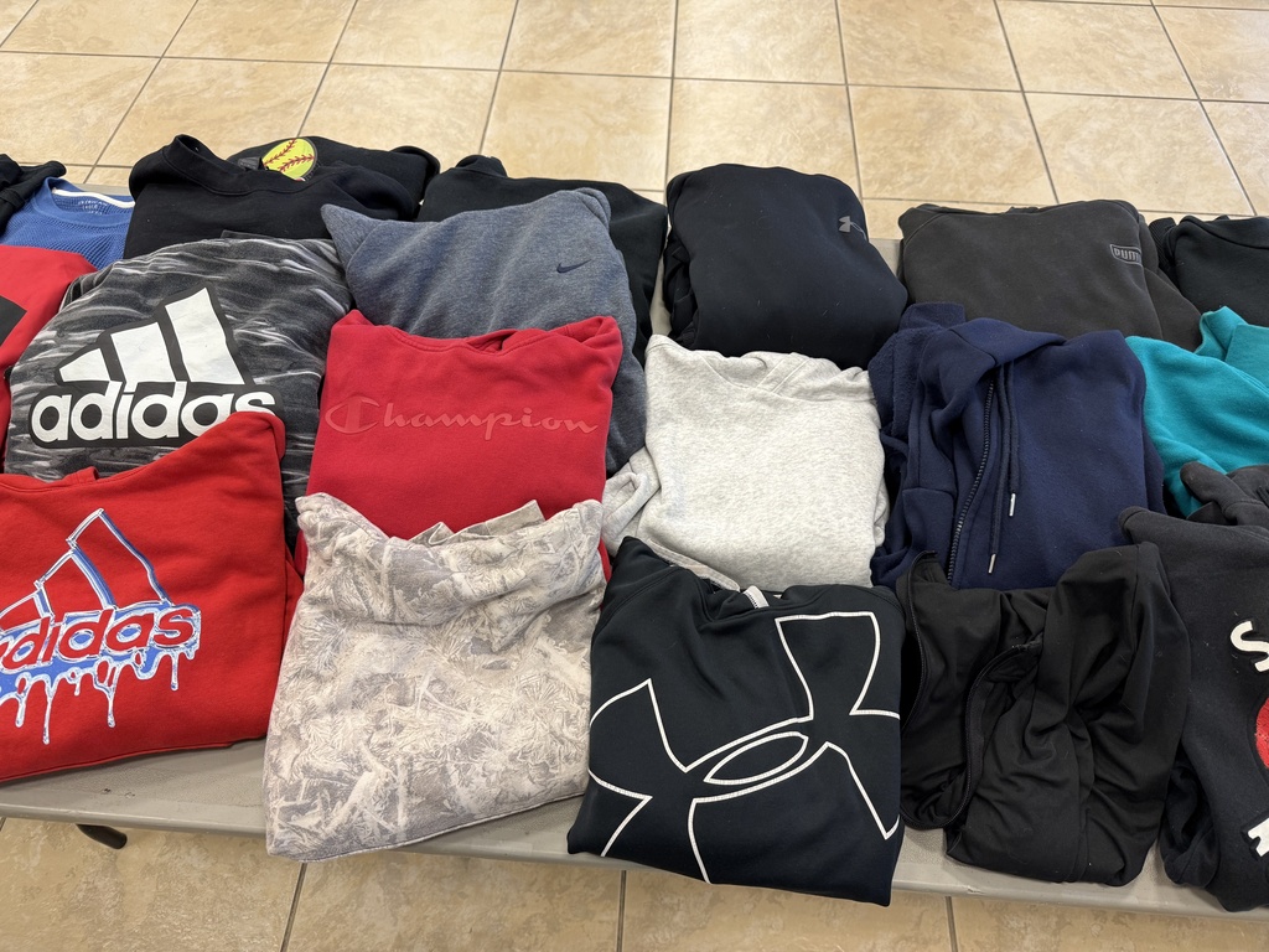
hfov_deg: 71.6
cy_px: 476
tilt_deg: -54.5
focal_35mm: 24
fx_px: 880
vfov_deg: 56.8
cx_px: 634
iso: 125
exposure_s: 1/60
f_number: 1.78
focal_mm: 6.76
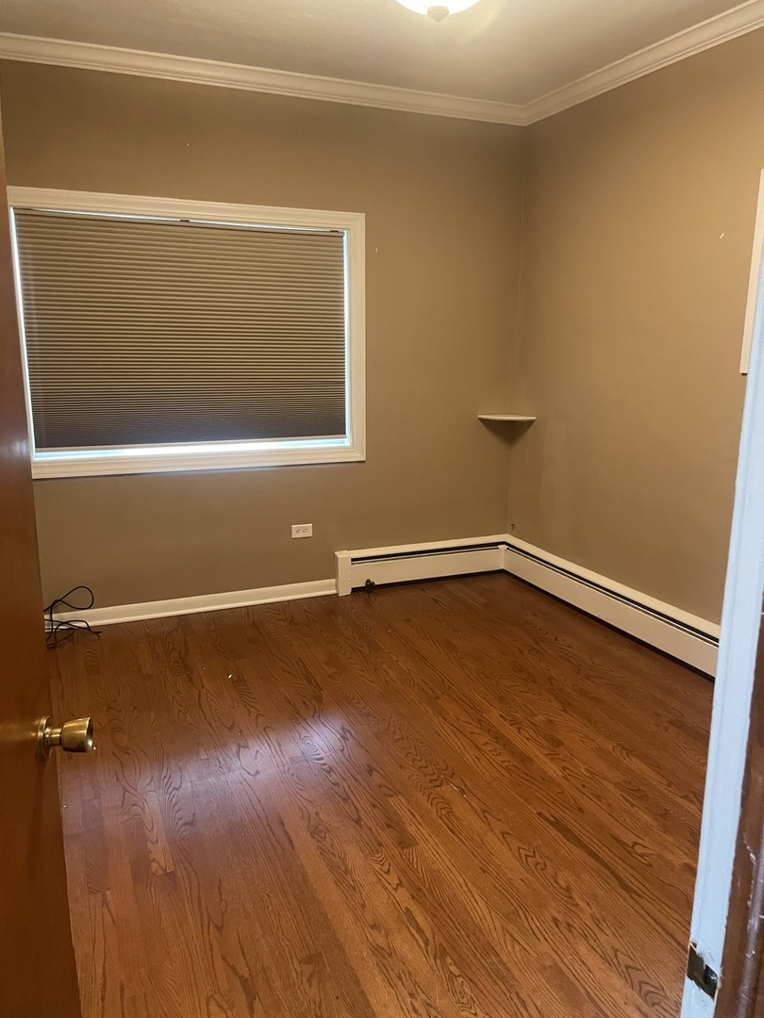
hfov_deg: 53.1
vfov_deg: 67.3
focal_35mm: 26
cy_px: 509
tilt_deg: -12.0
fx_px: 765
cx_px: 382
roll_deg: -0.2
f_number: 1.6
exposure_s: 1/40
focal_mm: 4.2
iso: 500
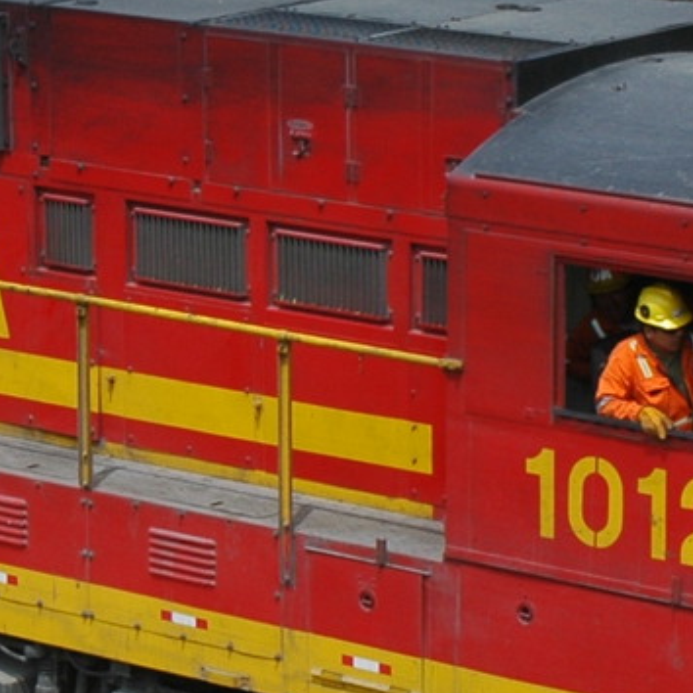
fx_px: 4854
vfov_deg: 8.2
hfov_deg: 8.1
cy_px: 434
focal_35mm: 214
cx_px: 108
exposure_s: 1/400
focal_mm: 31
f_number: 10
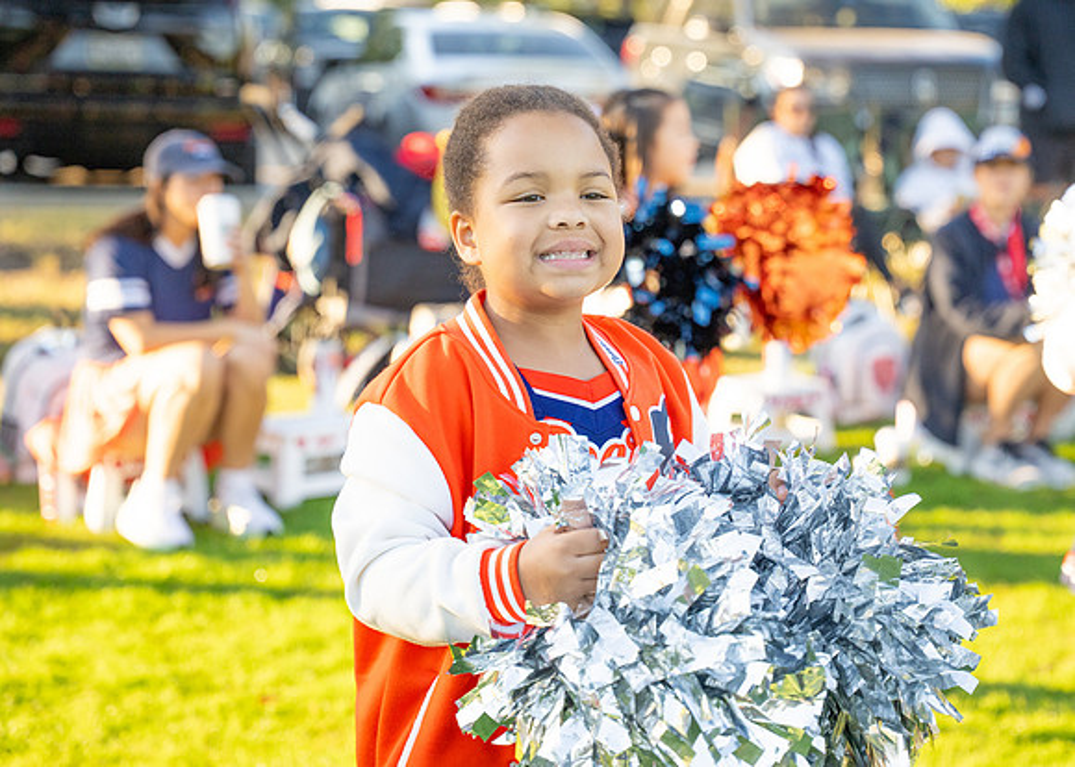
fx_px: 2635
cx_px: 647
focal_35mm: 86
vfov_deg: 16.5
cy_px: 296
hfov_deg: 23.0
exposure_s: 1/1600
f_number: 2.8
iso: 400
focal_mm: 62.7
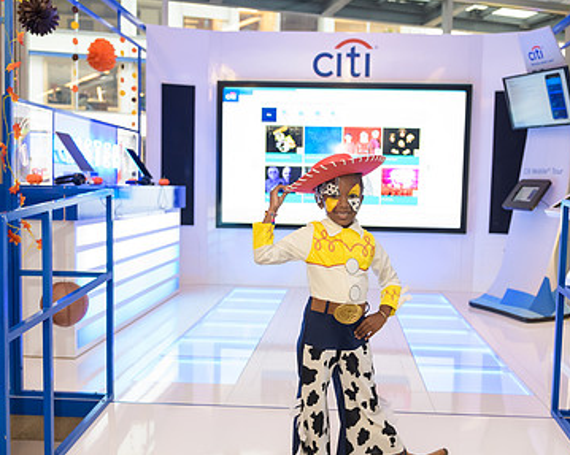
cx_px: 314
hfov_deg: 44.7
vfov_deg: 36.5
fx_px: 691
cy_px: 243
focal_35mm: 41
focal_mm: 27
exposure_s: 1/125
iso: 800
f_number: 3.2
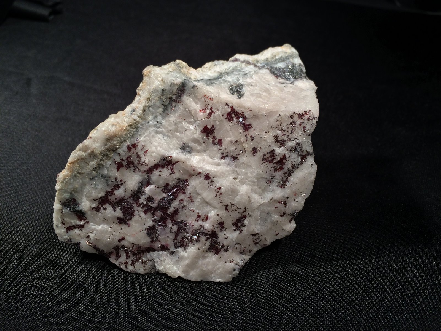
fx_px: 369
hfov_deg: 61.7
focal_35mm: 29
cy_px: 166
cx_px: 220
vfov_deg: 48.2
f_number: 2.2
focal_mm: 4.15
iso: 40
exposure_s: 1/120
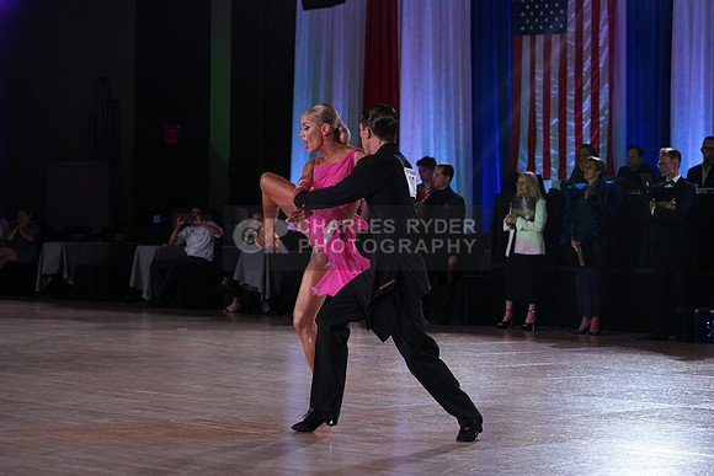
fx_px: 2083
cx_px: 357
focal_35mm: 105
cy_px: 238
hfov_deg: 19.5
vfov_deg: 13.0
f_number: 5
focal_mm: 105
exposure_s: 1/400
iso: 2500
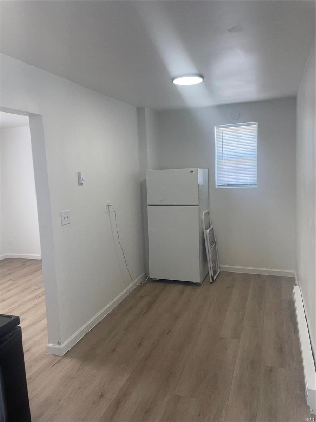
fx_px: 316
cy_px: 211
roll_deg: +3.3
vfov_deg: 67.3
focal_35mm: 26
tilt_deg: -5.9
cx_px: 158
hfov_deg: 53.1
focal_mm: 4.2
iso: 64
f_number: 1.6
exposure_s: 1/120
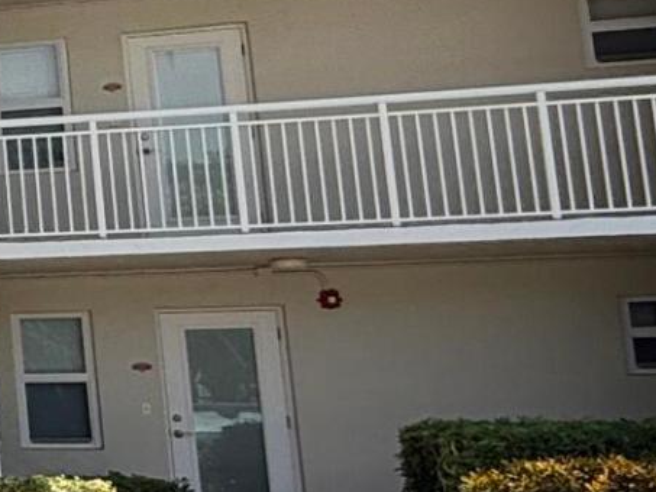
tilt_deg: +9.1
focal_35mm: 89
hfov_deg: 14.6
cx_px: -902
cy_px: 164
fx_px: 1687
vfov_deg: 16.6
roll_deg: -0.3
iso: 64
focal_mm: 2.22
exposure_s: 1/734
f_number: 2.2
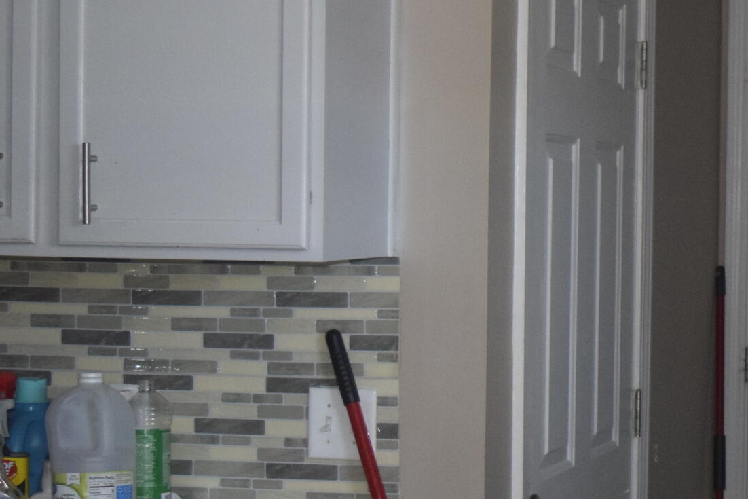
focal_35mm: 98
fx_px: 2036
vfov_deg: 14.0
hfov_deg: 19.7
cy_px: 243
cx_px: 861
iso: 1400
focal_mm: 24
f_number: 4
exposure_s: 1/60
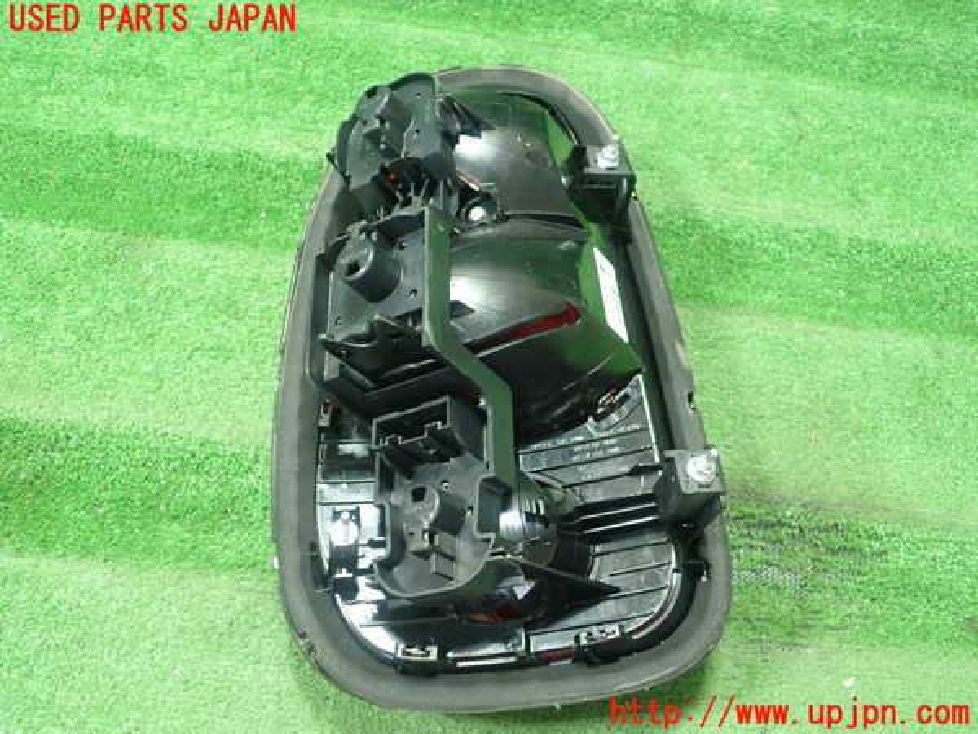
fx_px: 848
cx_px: 489
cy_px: 367
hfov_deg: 60.0
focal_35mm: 30
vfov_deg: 46.8
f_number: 2.3
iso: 800
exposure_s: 1/100
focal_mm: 5.5
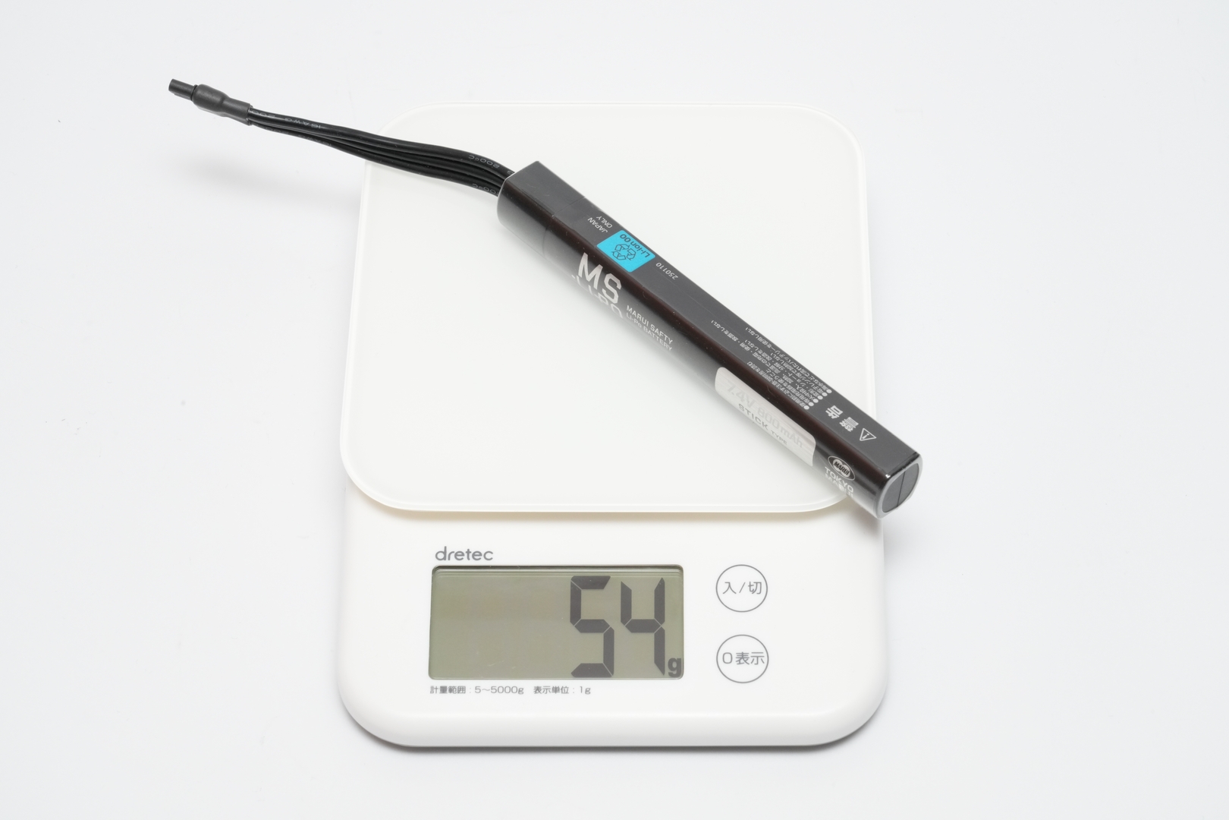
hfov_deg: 22.9
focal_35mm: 89
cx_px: 614
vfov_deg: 15.4
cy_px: 410
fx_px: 3038
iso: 1600
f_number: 22
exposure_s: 1/60
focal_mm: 89
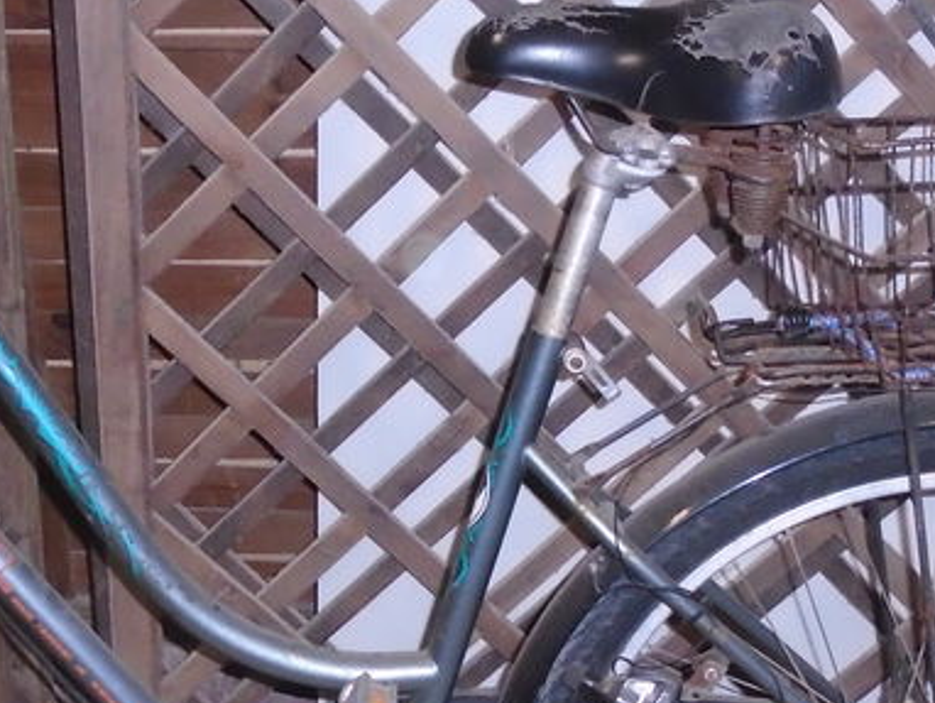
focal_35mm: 68
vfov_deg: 21.5
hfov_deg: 28.5
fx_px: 1838
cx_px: 426
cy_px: 483
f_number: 3.2
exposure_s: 1/30
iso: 400
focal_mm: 4.6
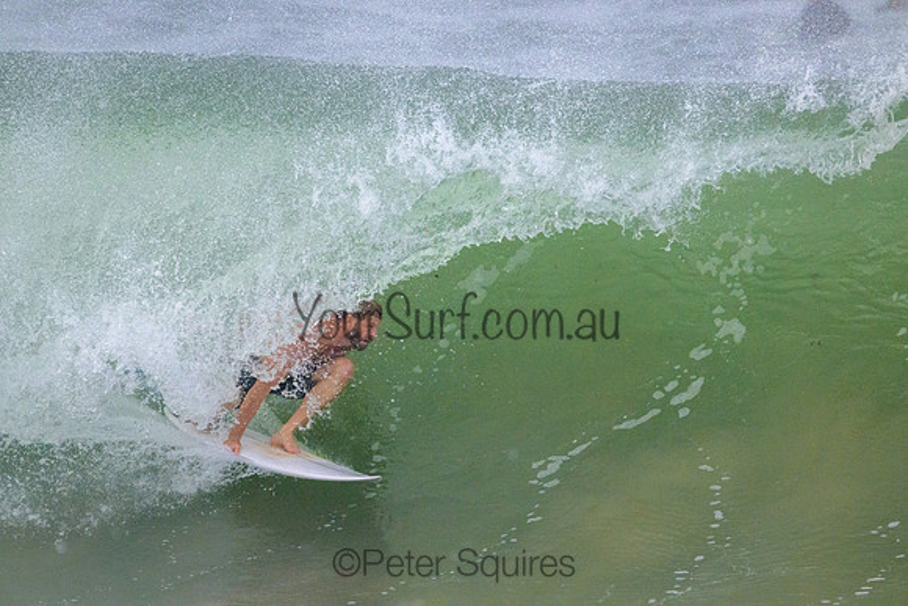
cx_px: 454
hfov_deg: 2.6
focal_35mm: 800
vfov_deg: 1.7
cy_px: 303
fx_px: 20182
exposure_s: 1/3200
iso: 7200
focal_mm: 800
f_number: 11
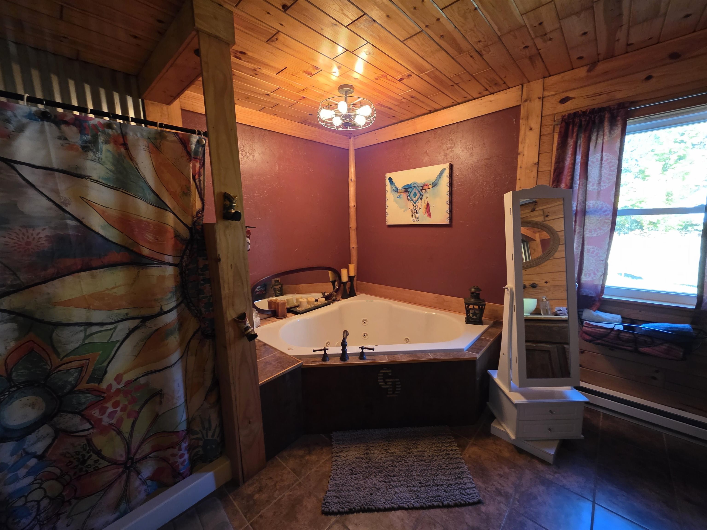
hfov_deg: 106.2
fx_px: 266
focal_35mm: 13
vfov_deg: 89.9
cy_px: 265
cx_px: 354
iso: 500
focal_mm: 2.2
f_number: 1.9
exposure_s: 1/60
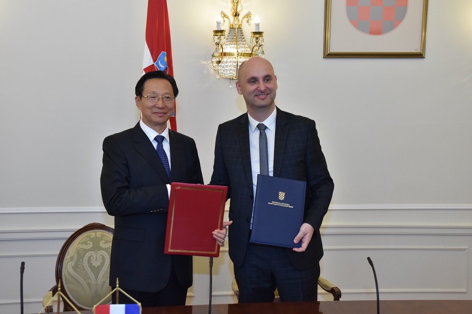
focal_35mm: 46
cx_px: 236
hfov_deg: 42.3
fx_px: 610
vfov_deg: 28.9
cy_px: 157
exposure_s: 1/125
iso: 1250
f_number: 5
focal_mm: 31
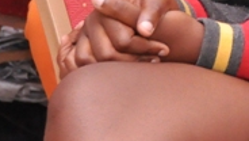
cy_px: -121
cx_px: 334
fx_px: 3378
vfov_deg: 2.4
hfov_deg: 4.2
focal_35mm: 511
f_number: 6.3
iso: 1600
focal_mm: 60
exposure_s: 1/100
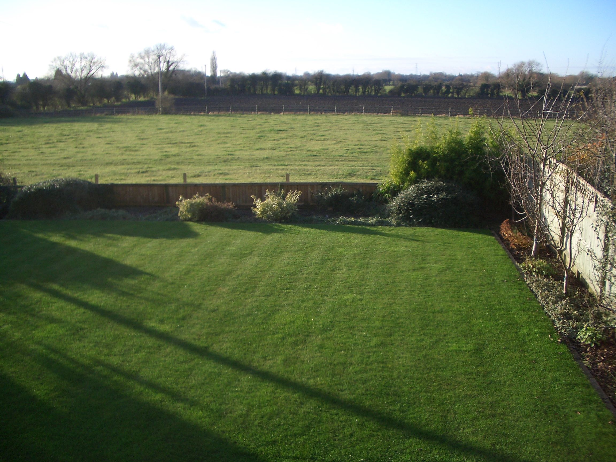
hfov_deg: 52.6
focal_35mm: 35
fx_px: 623
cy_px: 231
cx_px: 308
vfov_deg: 40.7
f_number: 2.6
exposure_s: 1/400
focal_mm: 5.8
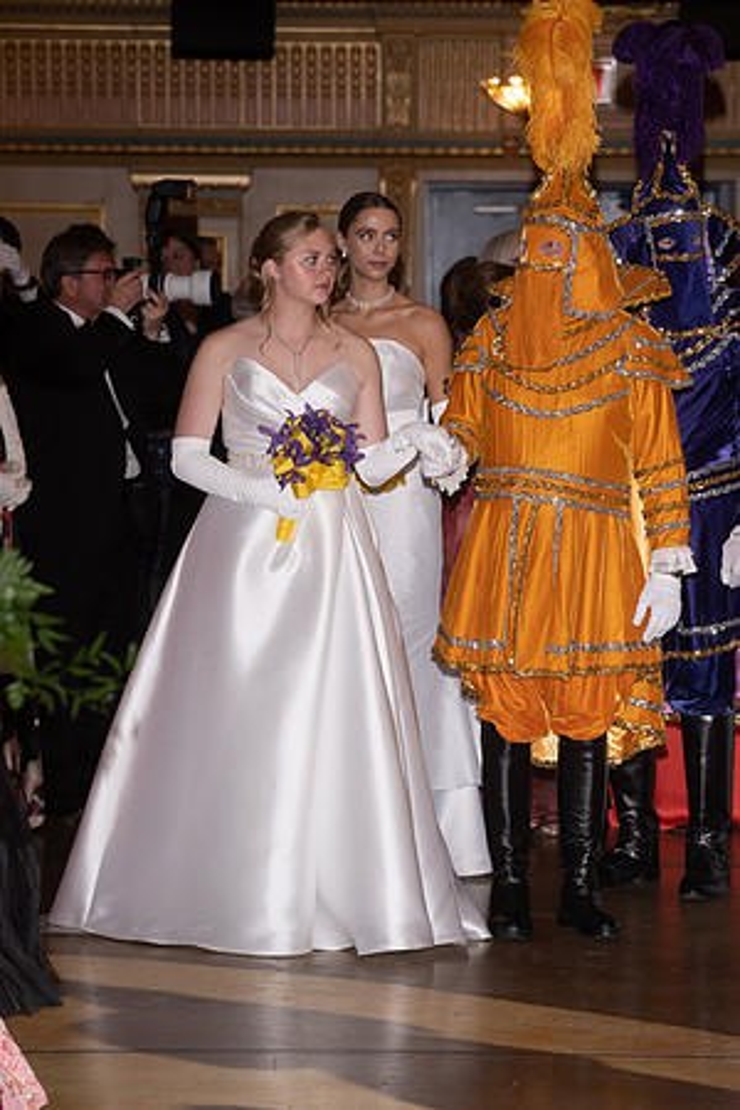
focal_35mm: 129
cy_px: 555
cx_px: 370
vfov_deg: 15.9
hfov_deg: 10.6
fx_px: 3977
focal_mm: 129
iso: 320
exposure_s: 1/60
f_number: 5
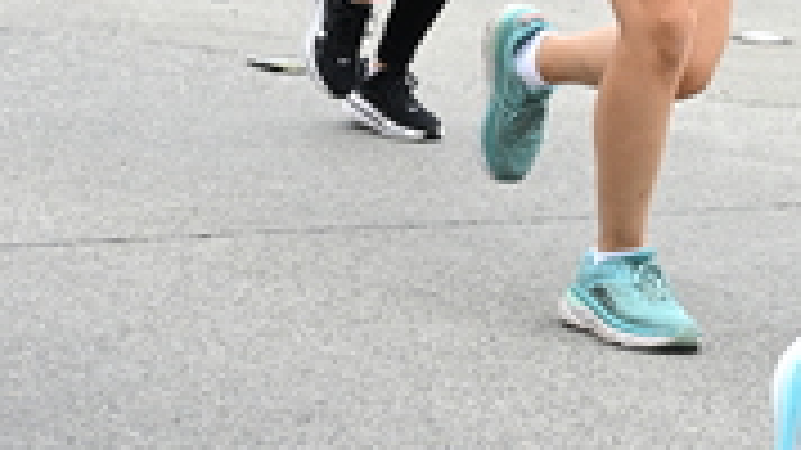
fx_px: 3779
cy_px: -495
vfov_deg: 6.6
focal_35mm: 178
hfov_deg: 12.1
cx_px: 439
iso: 1600
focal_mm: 55
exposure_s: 1/800
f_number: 4
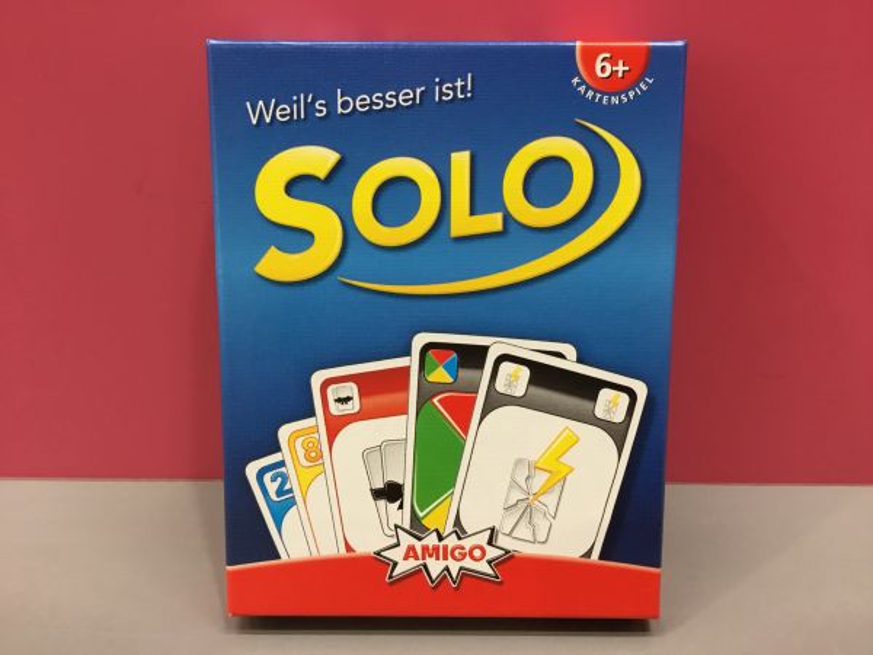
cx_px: 436
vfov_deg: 45.4
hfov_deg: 58.4
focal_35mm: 31
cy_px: 328
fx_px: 782
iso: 80
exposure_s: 1/33
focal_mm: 3.3
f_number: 2.4
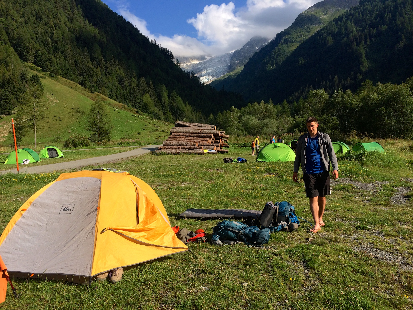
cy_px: 155
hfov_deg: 60.0
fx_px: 358
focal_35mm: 30
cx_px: 206
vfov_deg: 46.8
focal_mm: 4.12
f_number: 2.2
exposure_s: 1/1580
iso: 40
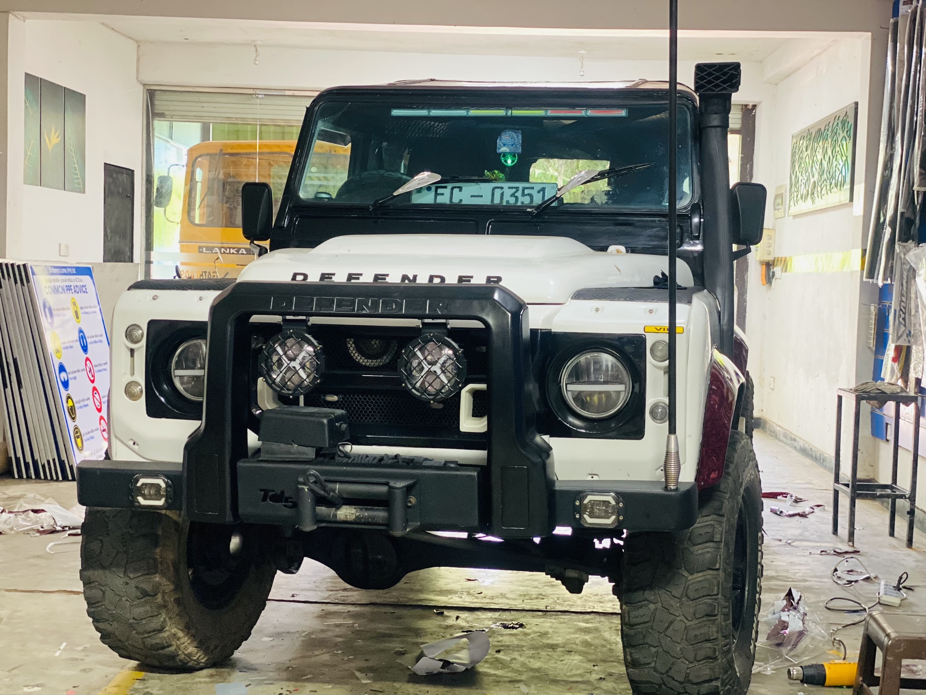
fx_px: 1391
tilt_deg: -2.9
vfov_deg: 28.0
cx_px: 463
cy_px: 348
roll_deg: -1.9
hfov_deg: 36.8
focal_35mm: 52
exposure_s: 1/40
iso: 400
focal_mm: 6
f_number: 2
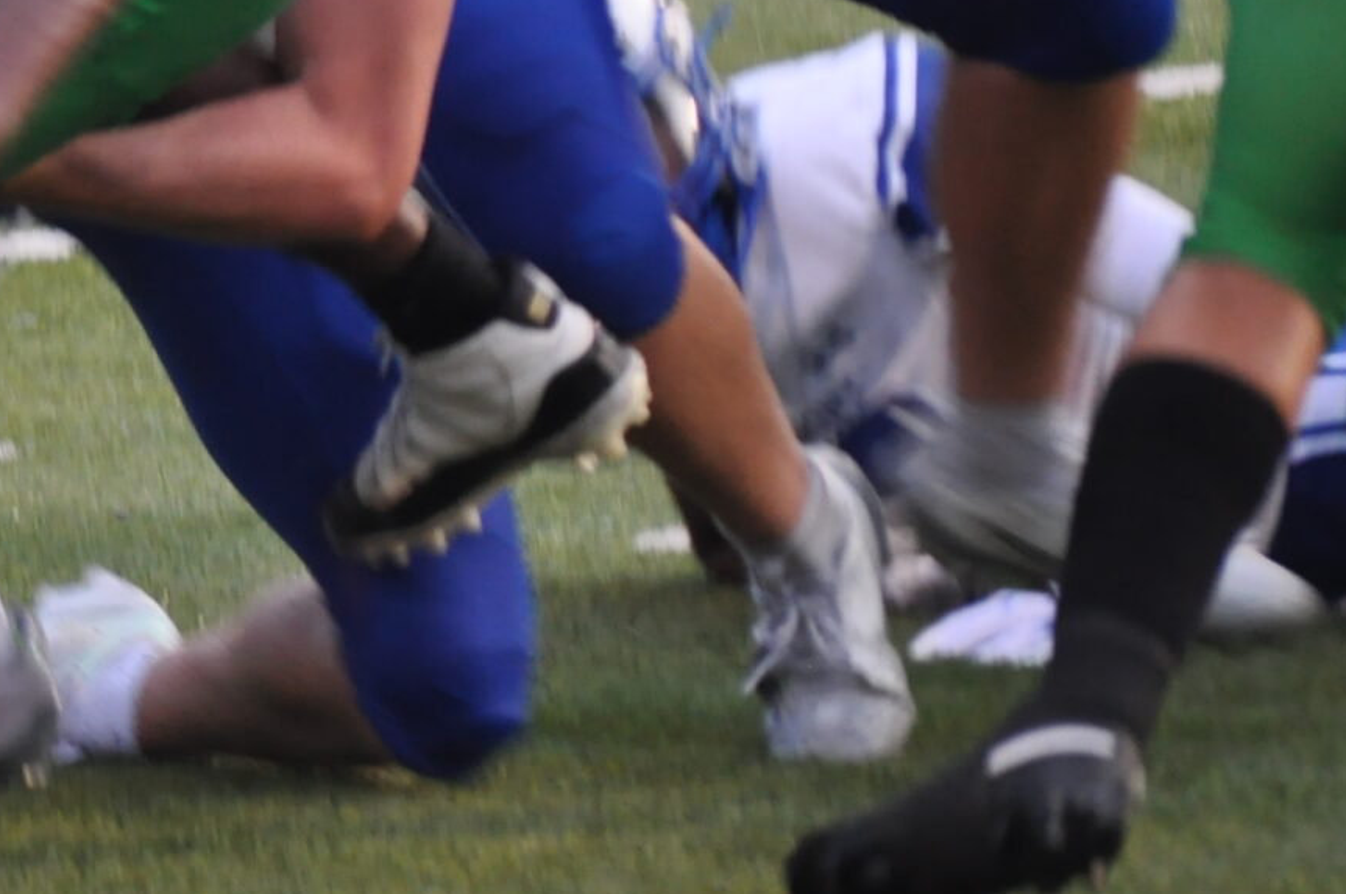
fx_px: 24102
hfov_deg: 3.2
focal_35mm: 645
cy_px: -192
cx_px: -42
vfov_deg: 2.1
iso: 800
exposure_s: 1/125
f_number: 5
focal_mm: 145
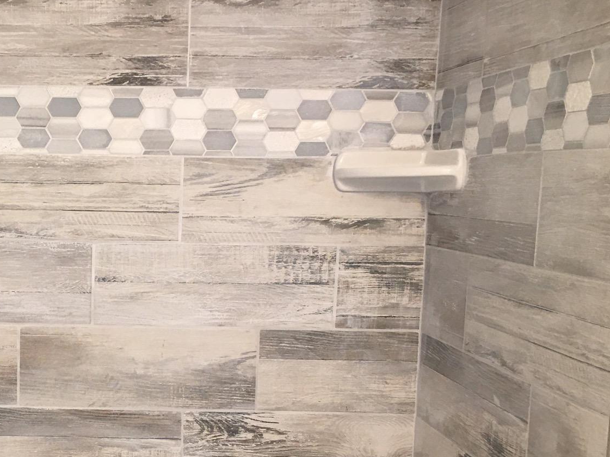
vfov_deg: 27.4
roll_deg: -1.0
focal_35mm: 53
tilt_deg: -6.6
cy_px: 302
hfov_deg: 34.4
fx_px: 934
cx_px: 72
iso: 40
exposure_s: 1/17
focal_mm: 4.15
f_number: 2.2
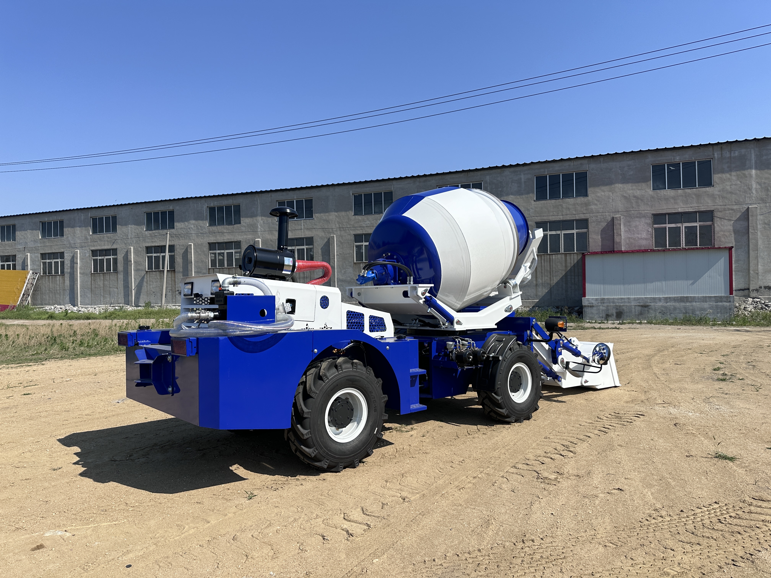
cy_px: 289
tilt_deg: -1.3
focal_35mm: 24
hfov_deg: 71.6
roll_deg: +1.5
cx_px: 386
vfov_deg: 56.8
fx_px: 535
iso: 80
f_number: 1.78
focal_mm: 6.86
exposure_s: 1/5848
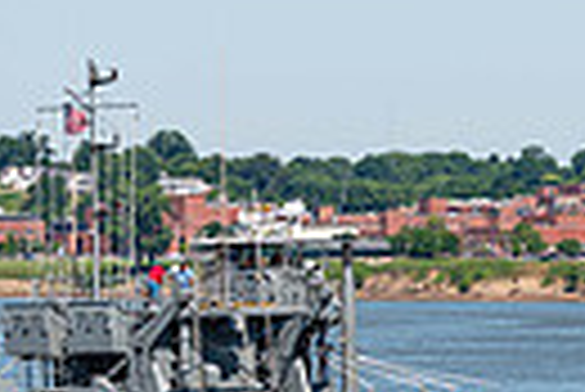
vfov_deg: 3.1
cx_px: 639
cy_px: 593
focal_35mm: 447
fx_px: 7272
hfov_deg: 4.6
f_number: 8
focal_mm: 100
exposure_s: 1/250
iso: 64
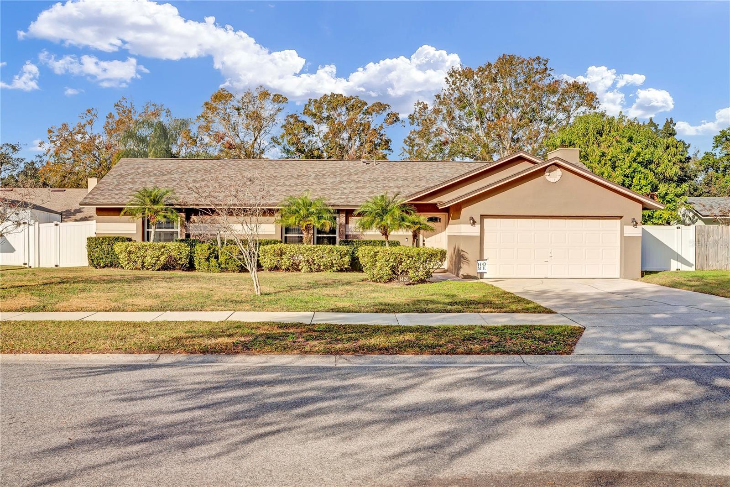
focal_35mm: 35
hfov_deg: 54.4
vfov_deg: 37.9
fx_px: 710
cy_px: 244
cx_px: 365
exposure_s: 1/500
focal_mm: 35
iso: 80
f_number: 8
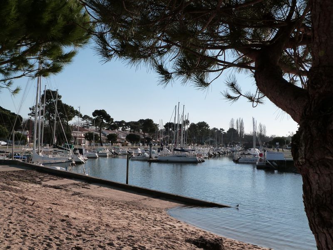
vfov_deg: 34.3
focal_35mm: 42
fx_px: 404
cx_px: 166
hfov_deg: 44.8
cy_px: 125
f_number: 5.6
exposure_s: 1/640
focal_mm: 7.4
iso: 160
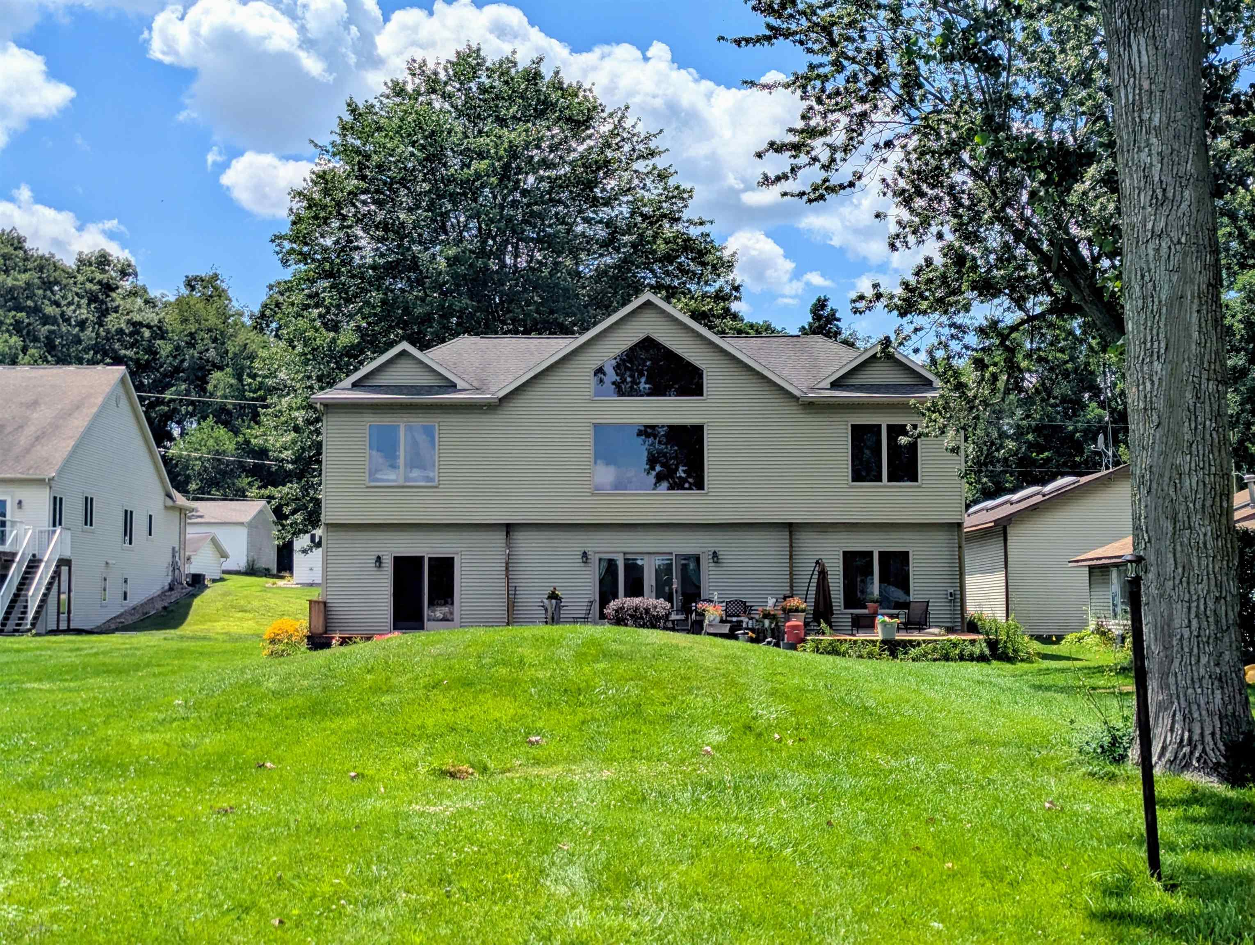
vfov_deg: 30.3
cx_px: 628
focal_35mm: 48
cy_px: 472
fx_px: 1743
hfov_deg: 39.6
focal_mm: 6.81
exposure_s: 1/4739
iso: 45
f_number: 1.85
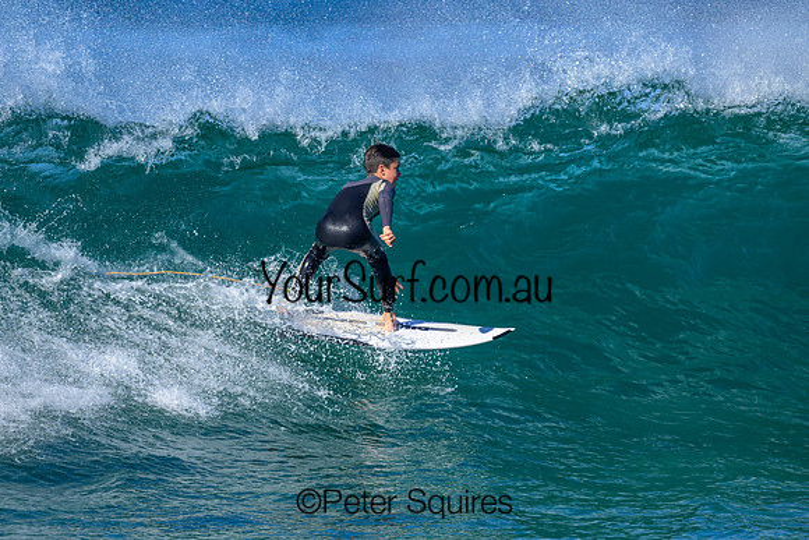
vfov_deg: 1.4
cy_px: 297
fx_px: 22124
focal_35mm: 984
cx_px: 311
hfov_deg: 2.1
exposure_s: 1/2000
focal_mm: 800
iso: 500
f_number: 6.3
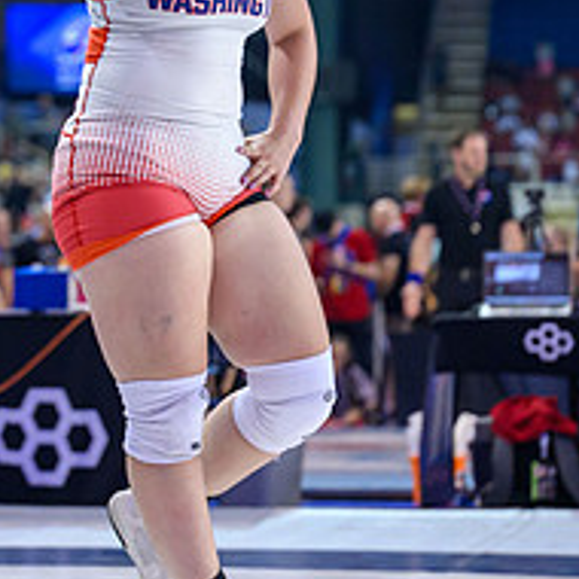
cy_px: 32
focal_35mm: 207
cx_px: 3
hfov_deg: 8.4
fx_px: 3917
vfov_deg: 8.4
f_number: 2.8
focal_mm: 70
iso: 3200
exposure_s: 1/640
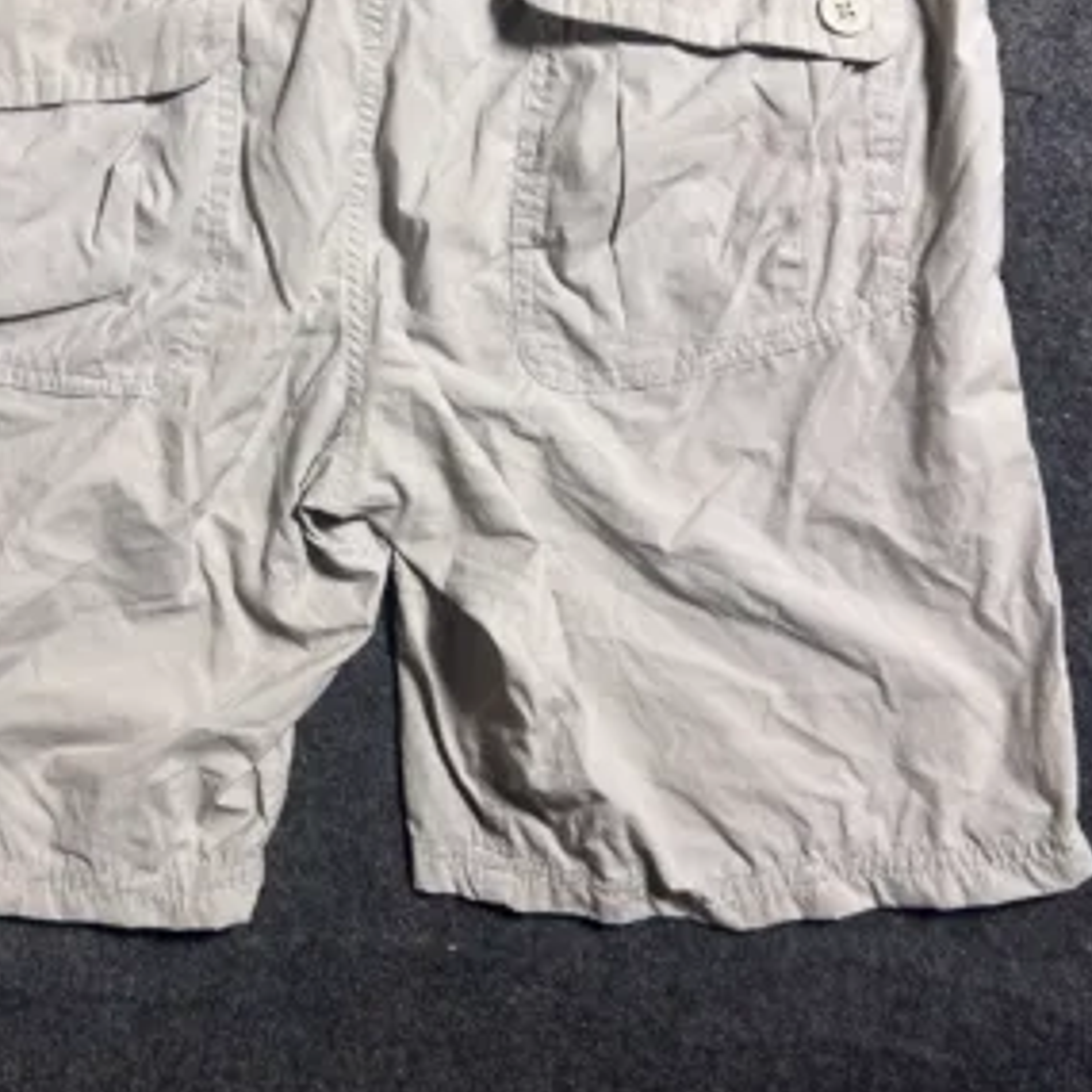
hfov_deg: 38.7
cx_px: 353
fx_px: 1535
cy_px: 324
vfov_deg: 38.5
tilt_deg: -61.3
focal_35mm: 43
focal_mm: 5.7
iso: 80
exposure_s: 1/50
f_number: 1.5
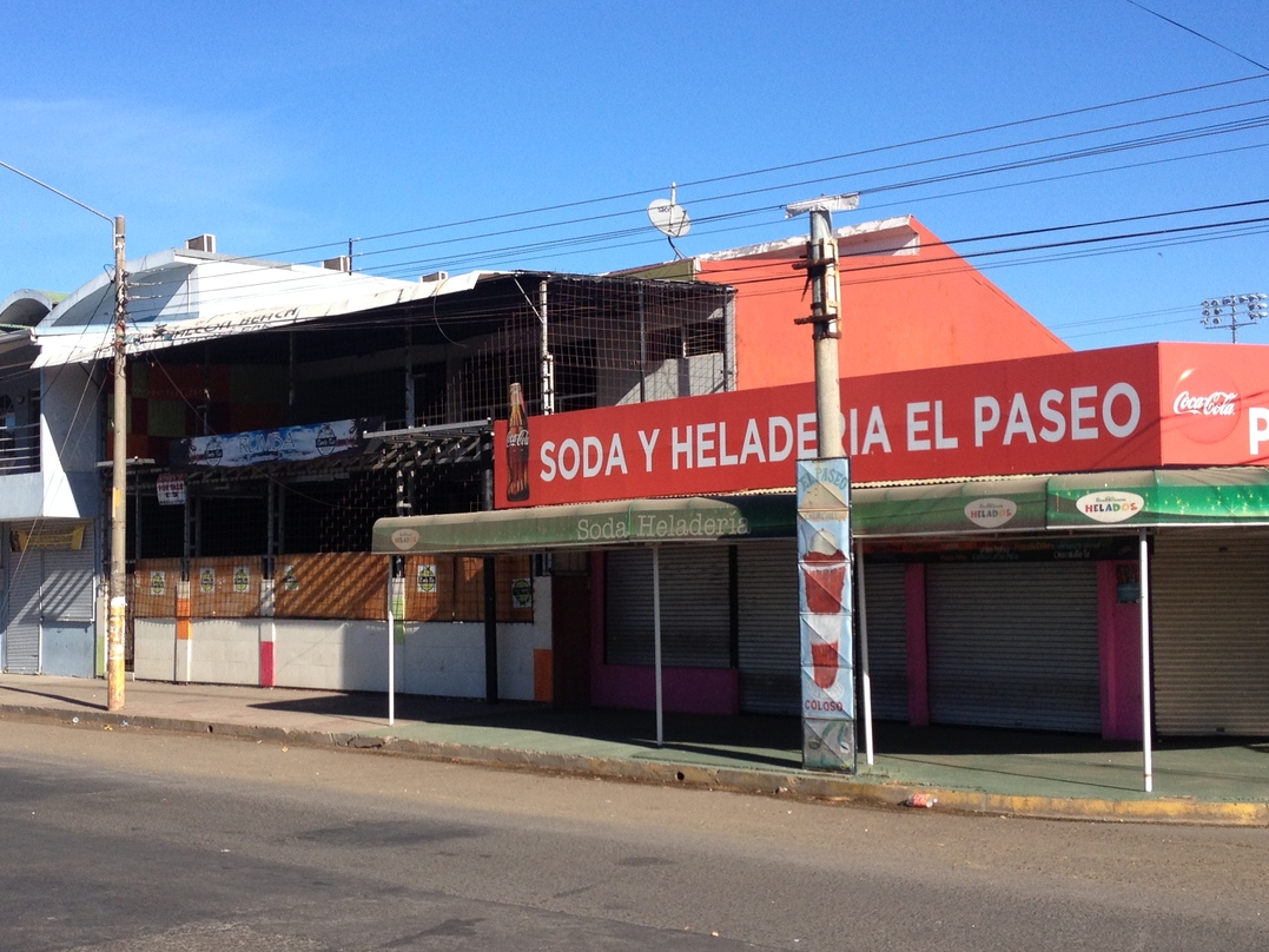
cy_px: 488
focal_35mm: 52
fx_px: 1906
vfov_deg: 28.0
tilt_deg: +0.3
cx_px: 586
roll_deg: +0.8
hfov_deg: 36.8
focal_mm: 4.28
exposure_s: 1/1255
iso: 50
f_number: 2.4
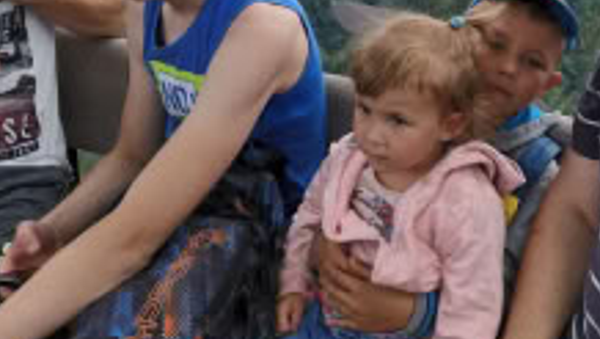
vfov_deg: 23.3
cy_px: -44
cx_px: 473
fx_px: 764
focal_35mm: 48
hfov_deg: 41.2
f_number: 1.9
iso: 250
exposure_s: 1/1038
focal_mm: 3.94
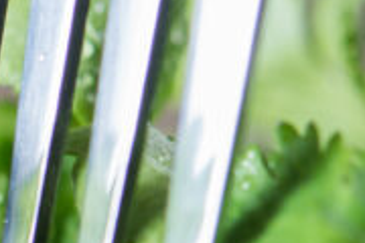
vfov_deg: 4.0
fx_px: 3467
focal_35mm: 342
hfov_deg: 5.9
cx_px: -316
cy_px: 266
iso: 100
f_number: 5
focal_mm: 60
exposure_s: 1/160
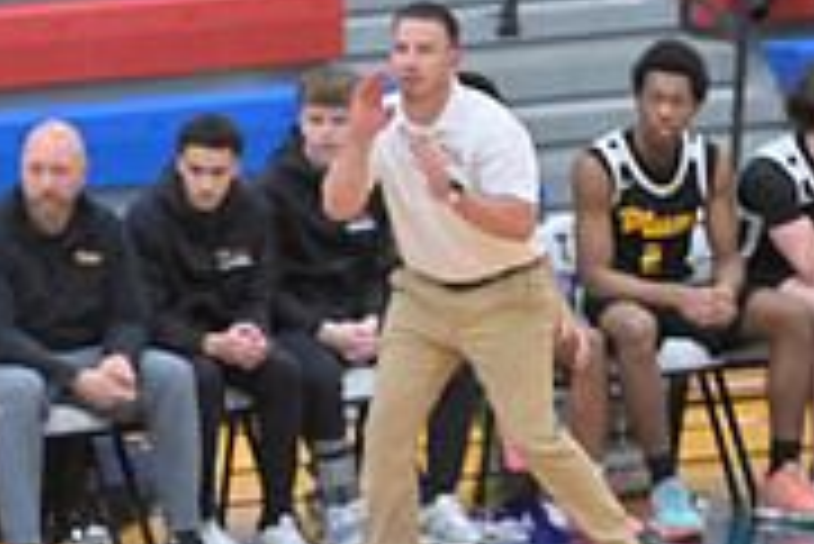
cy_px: 764
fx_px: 11948
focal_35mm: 528
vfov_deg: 2.6
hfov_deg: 3.9
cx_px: -229
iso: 6400
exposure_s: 1/800
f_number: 4
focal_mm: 165
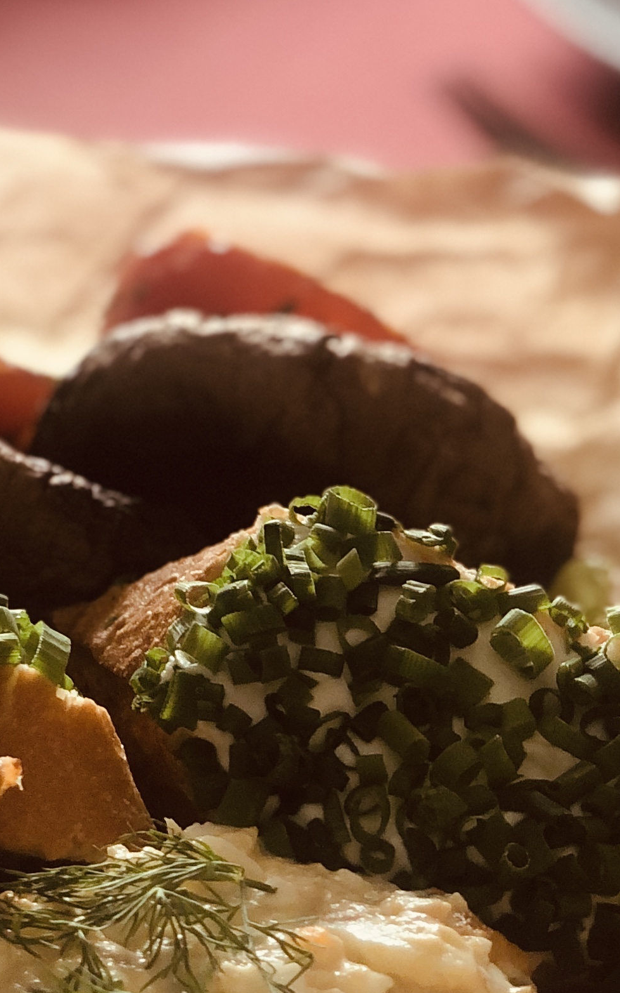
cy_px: 319
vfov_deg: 14.7
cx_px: -103
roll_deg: -0.9
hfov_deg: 9.1
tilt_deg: -21.2
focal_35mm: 142
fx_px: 3839
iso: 32
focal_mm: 6
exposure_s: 1/60
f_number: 2.4
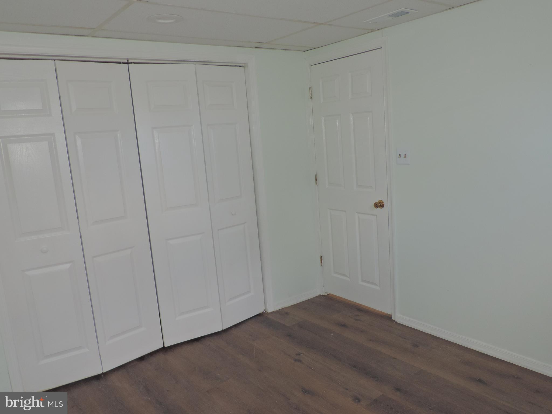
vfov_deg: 49.7
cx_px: 276
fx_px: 446
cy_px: 207
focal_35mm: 28
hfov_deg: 63.4
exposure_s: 1/30
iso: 200
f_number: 3.1
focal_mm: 4.9
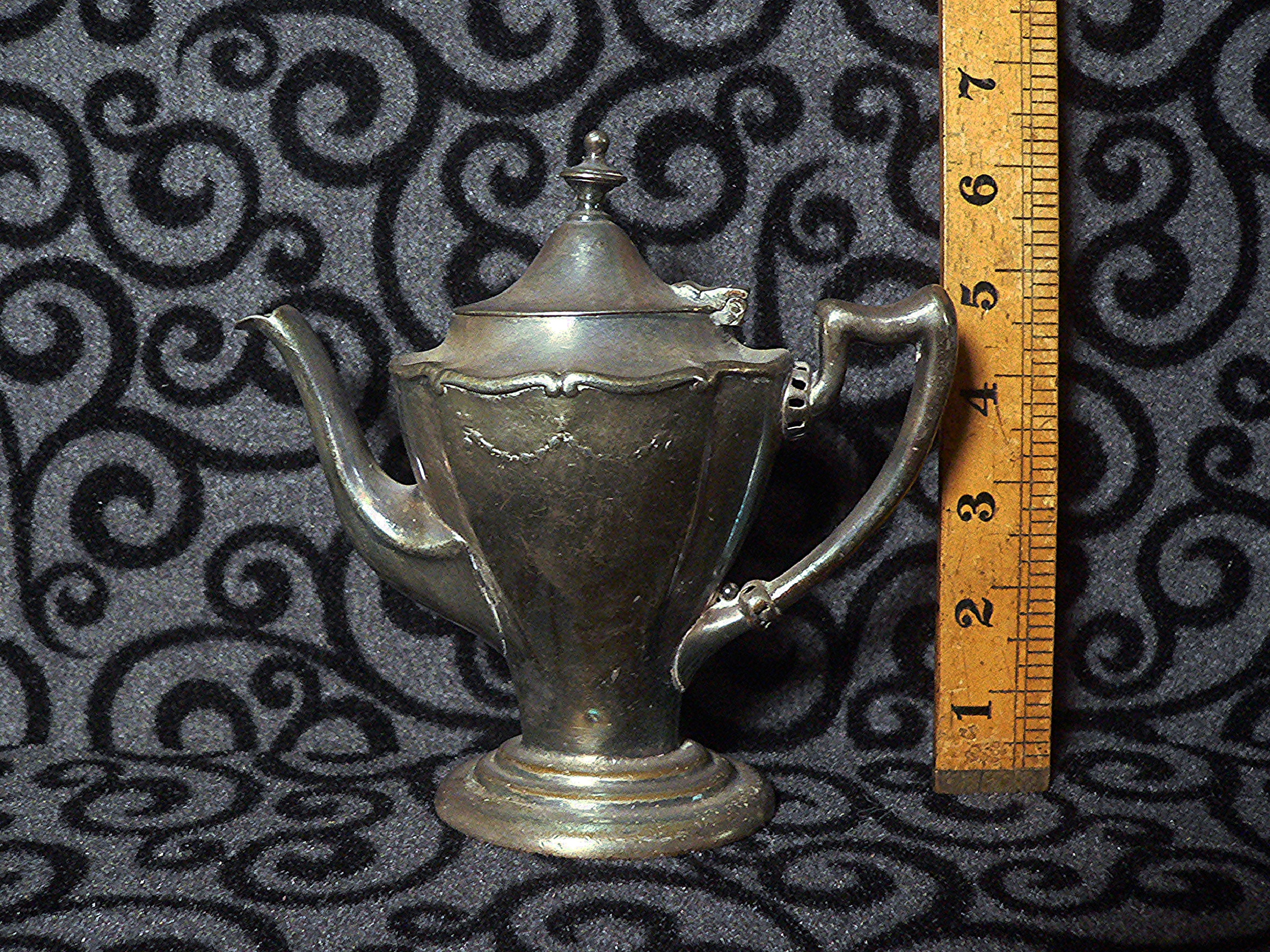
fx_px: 1321
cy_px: 476
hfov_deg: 51.4
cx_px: 635
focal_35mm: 36
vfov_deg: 39.7
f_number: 2.8
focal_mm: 6
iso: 400
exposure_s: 1/8
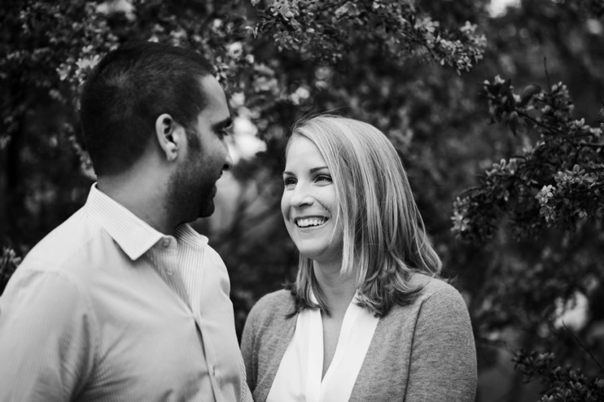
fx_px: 1442
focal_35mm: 86
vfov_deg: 15.9
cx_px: 302
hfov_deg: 23.7
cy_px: 202
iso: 320
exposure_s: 1/800
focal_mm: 85
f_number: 2.2
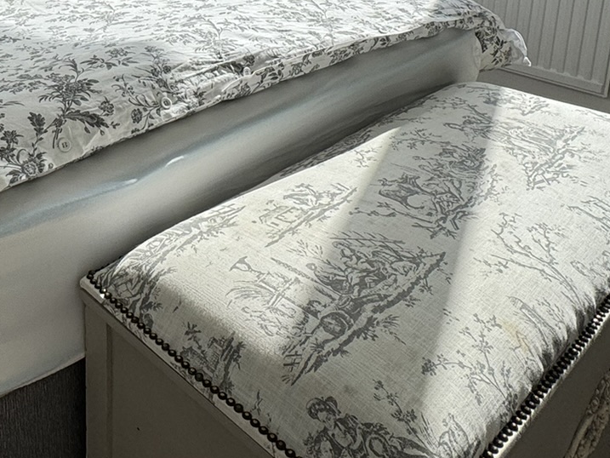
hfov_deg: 43.6
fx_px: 705
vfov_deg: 31.9
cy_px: -42
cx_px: 88
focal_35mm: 40
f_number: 2.2
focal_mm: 2.22
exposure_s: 1/899
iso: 40
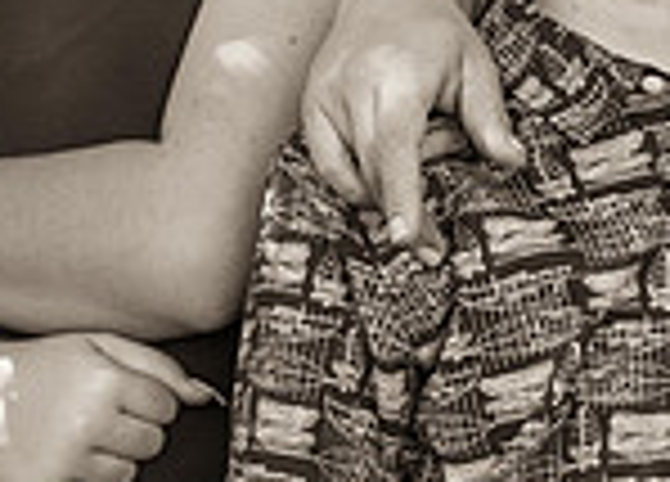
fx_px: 3050
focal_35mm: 160
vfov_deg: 8.9
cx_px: 894
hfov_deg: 12.1
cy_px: -148
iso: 400
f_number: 5.6
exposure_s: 1/125
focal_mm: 25
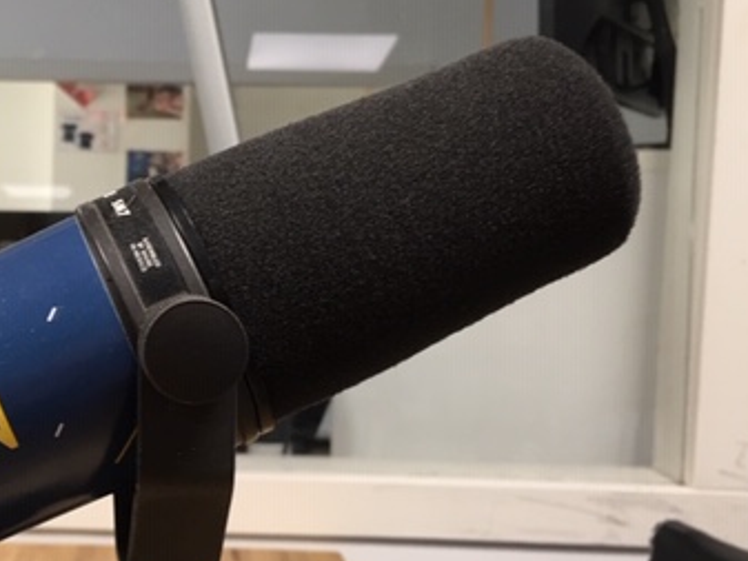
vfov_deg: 26.6
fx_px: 1189
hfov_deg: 34.0
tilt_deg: -6.4
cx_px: 160
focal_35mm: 55
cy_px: 306
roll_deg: -2.1
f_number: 2.2
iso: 125
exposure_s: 1/33
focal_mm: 4.15
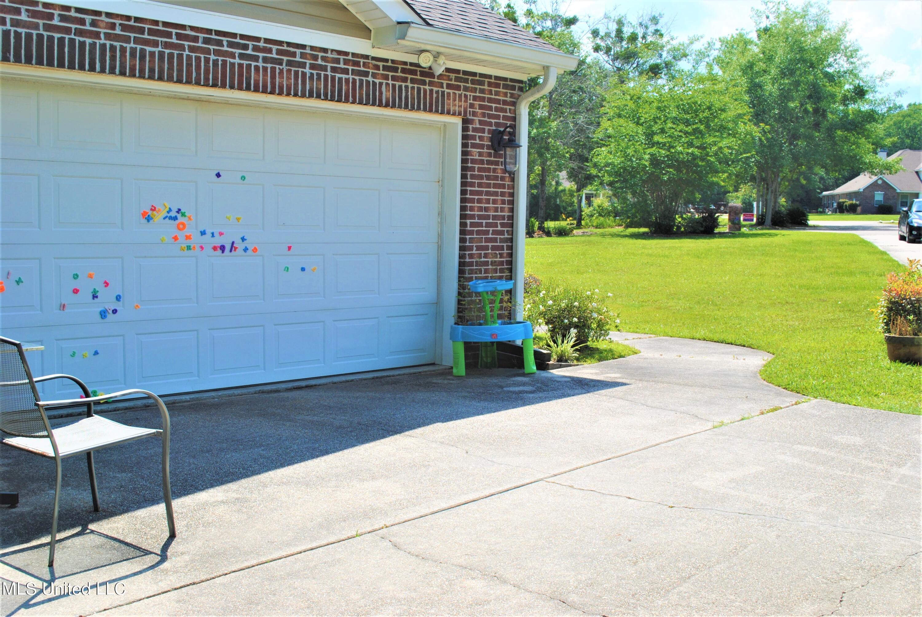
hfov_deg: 49.5
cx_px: 461
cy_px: 308
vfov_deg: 34.3
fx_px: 1000
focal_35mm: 39
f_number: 7.1
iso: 100
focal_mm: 26
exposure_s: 1/200
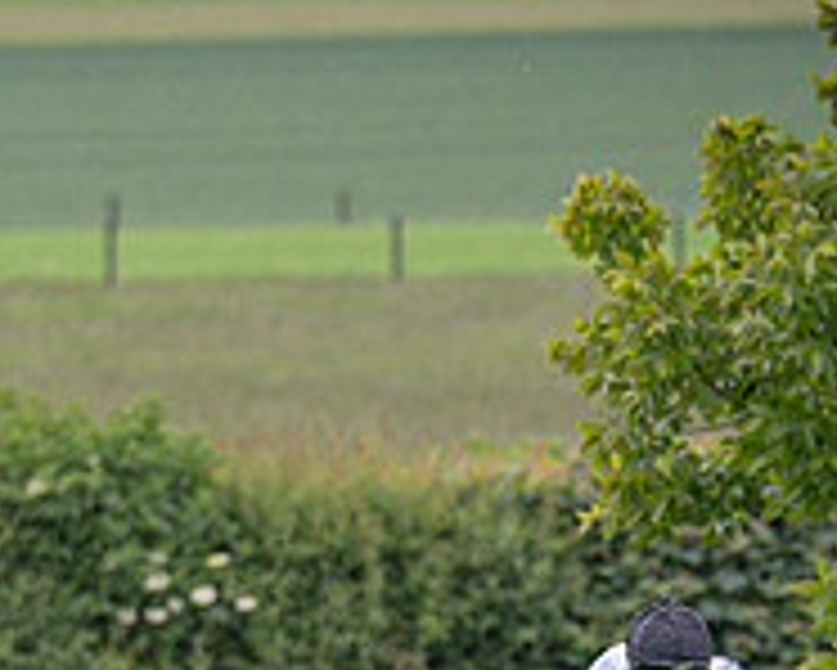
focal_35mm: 1189
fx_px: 29469
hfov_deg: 1.6
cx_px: 314
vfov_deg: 1.3
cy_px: 923
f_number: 4
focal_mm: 200
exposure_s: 1/1600
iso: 400
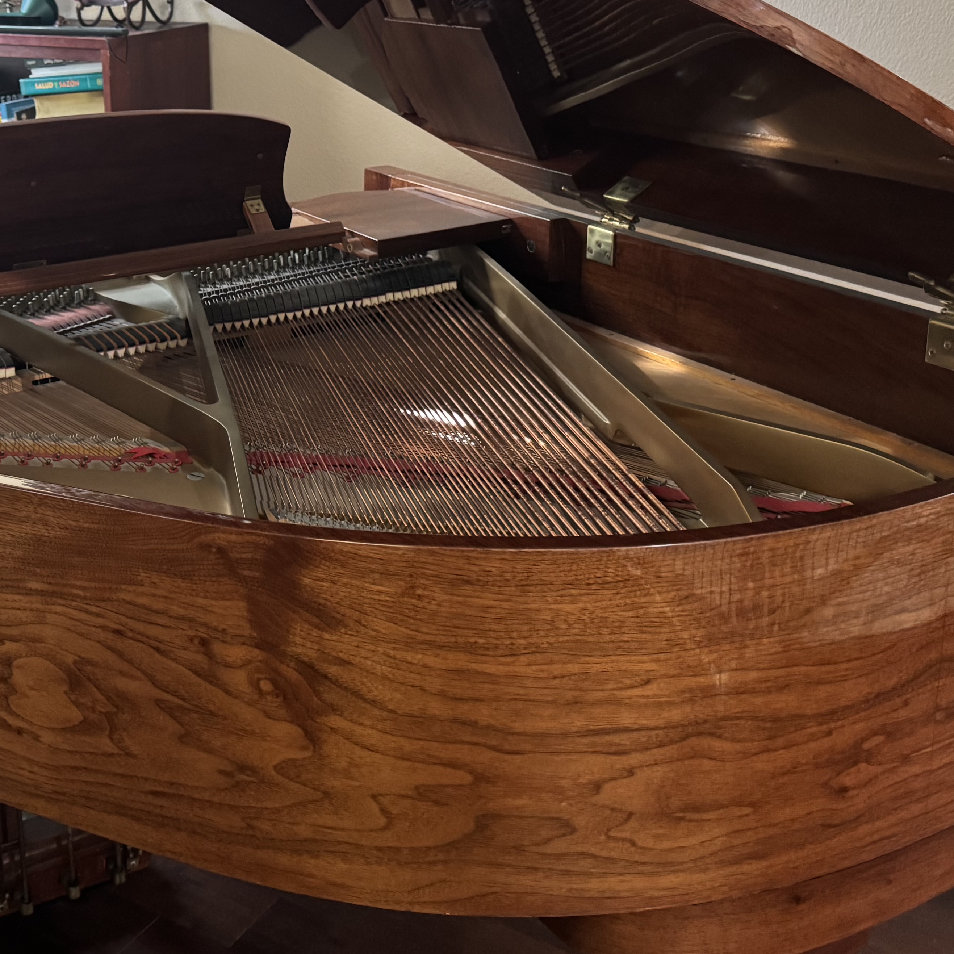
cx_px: 228
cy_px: 248
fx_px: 1434
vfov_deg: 36.0
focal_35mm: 46
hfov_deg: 35.9
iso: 640
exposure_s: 1/40
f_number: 1.78
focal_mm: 6.76
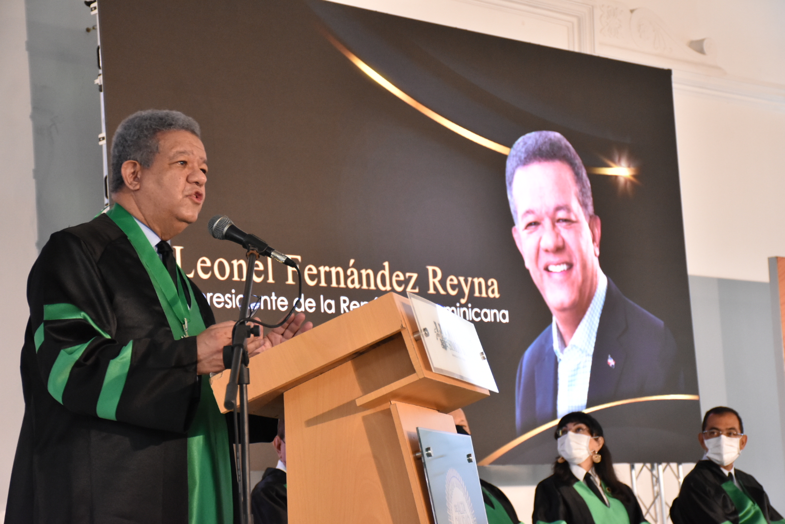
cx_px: 392
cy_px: 262
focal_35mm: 84
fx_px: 1832
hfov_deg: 24.2
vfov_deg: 16.3
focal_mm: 56
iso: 2000
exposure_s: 1/50
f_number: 4.8
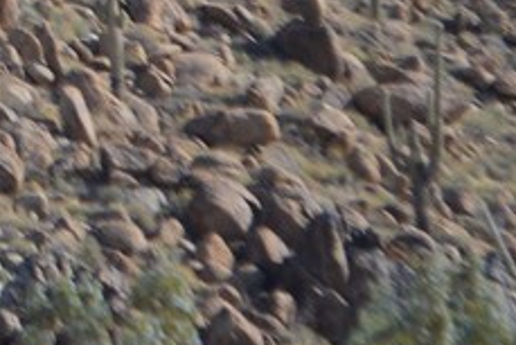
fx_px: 5599
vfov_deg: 3.5
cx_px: -586
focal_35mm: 390
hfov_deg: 5.2
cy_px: -356
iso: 400
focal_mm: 55
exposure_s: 1/1250
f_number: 5.6
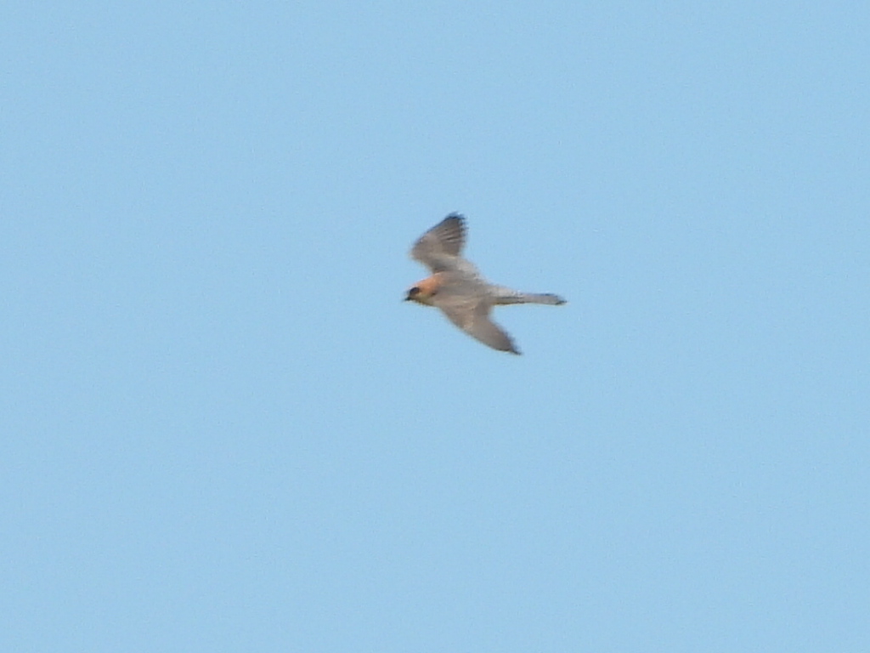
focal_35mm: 860
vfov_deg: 1.7
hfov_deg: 2.3
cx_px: 435
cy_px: 326
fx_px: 21614
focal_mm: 155
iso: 100
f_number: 5.6
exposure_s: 1/500
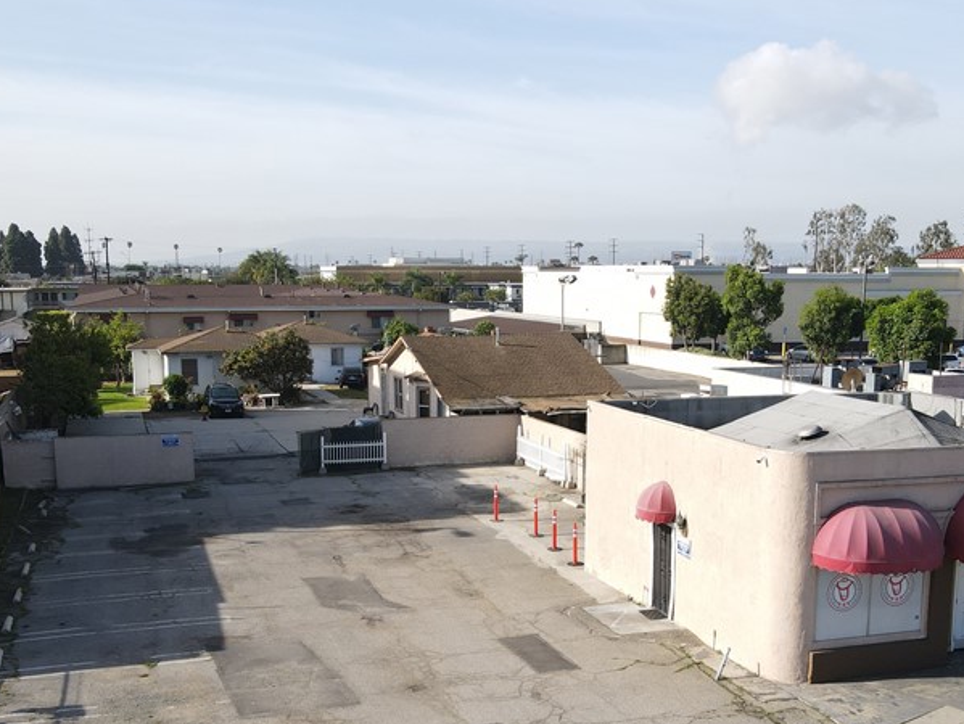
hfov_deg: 45.7
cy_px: 504
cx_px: 521
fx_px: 1142
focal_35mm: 41
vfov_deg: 34.7
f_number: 2.8
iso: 100
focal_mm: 4.5
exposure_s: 1/30
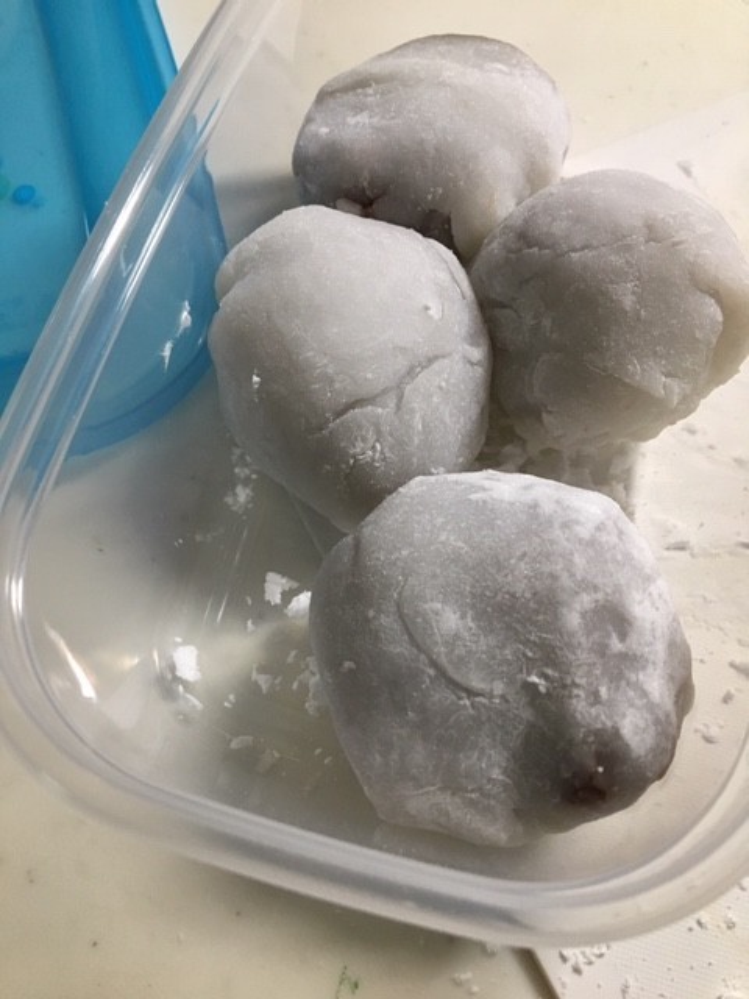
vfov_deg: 61.7
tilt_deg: -65.3
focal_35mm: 29
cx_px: 374
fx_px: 837
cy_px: 500
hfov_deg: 48.2
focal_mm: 4.15
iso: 125
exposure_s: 1/30
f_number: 2.2
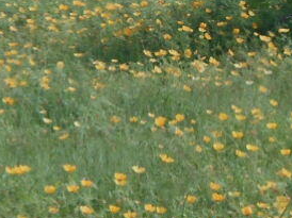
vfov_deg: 2.3
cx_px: 184
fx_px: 5520
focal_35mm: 655
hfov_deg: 3.0
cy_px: 20
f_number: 6
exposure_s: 1/200
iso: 80
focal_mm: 20.1
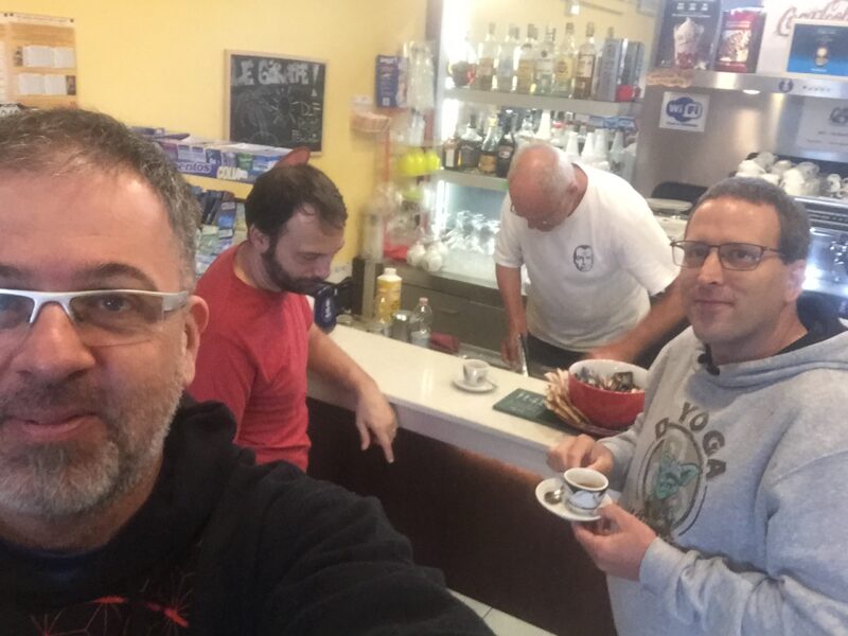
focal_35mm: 31
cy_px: 318
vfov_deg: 45.4
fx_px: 759
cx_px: 424
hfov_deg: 58.4
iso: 250
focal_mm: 2.65
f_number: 2.2
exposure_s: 1/33
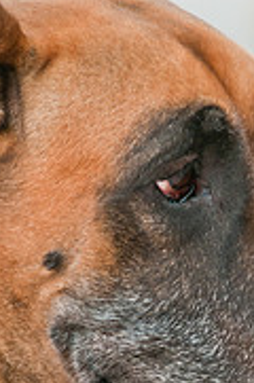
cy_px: 317
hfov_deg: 1.8
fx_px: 7925
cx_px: 164
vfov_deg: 2.8
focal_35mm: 746
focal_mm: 200
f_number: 5
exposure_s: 1/250
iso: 400
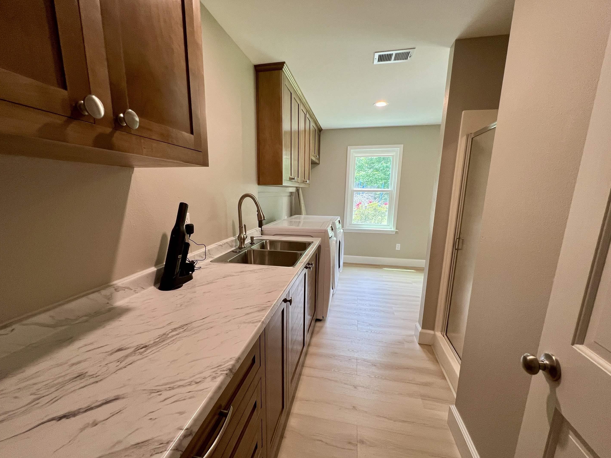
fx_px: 247
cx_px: 292
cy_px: 243
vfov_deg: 85.6
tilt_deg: -11.4
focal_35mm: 14
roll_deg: -0.9
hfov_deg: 102.0
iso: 160
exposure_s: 1/120
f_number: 1.8
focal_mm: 1.57
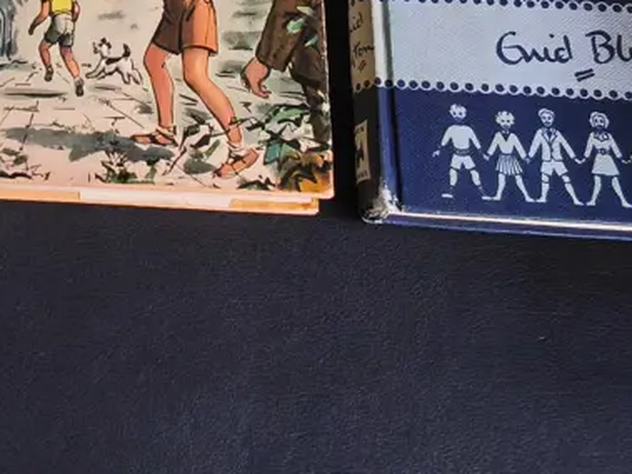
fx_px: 1332
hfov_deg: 25.7
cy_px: -110
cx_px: 48
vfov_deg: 18.9
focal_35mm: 73
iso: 80
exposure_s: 1/100
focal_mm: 2.87
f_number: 2
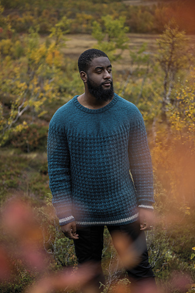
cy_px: 146
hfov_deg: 19.4
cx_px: 98
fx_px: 569
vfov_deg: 28.9
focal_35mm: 70
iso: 500
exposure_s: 1/800
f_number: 4
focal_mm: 70
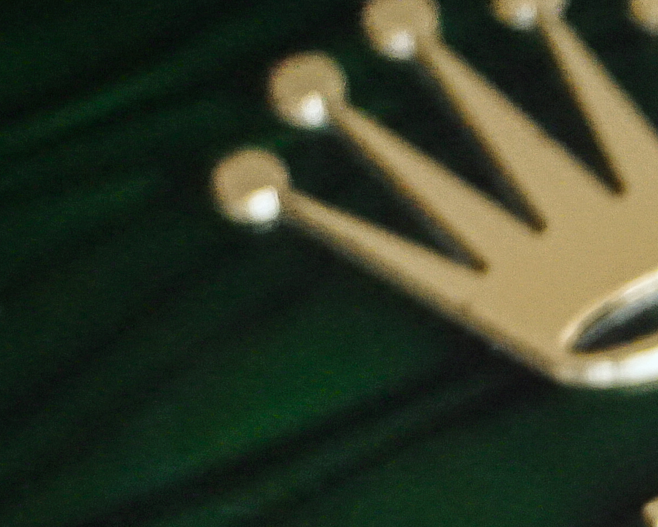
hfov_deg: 9.3
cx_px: 1211
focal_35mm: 198
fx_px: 3857
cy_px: 1069
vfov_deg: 7.5
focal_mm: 28
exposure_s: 1/250
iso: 5000
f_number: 4.5
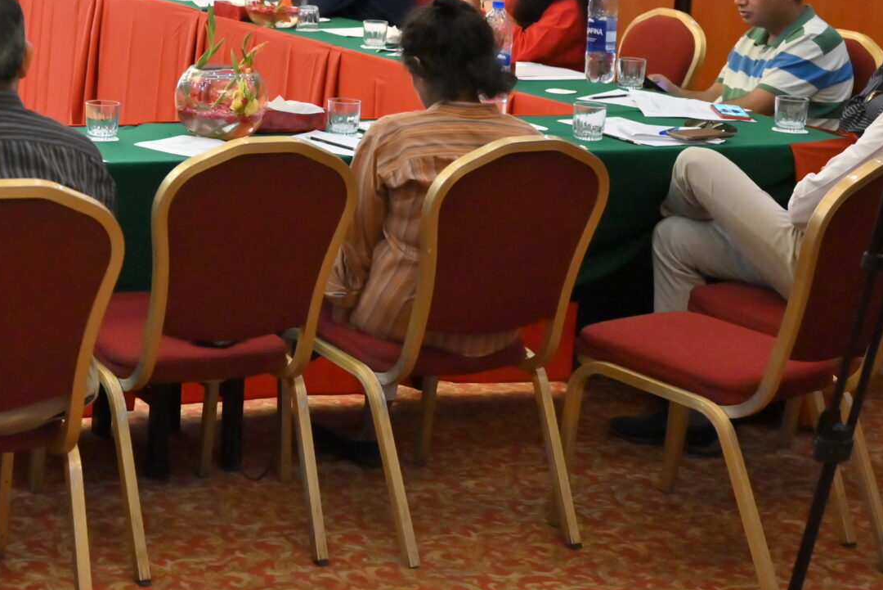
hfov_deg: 23.0
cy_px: 0
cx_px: -83
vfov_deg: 16.1
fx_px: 2037
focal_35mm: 83
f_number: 3.2
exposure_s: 1/160
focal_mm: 35
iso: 2000
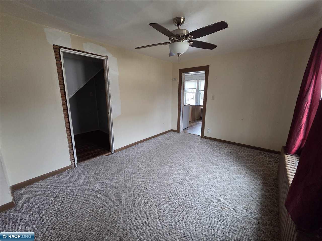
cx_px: 161
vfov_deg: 89.9
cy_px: 120
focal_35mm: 13
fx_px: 121
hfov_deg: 106.2
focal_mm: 2.2
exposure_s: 1/60
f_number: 2.2
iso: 500
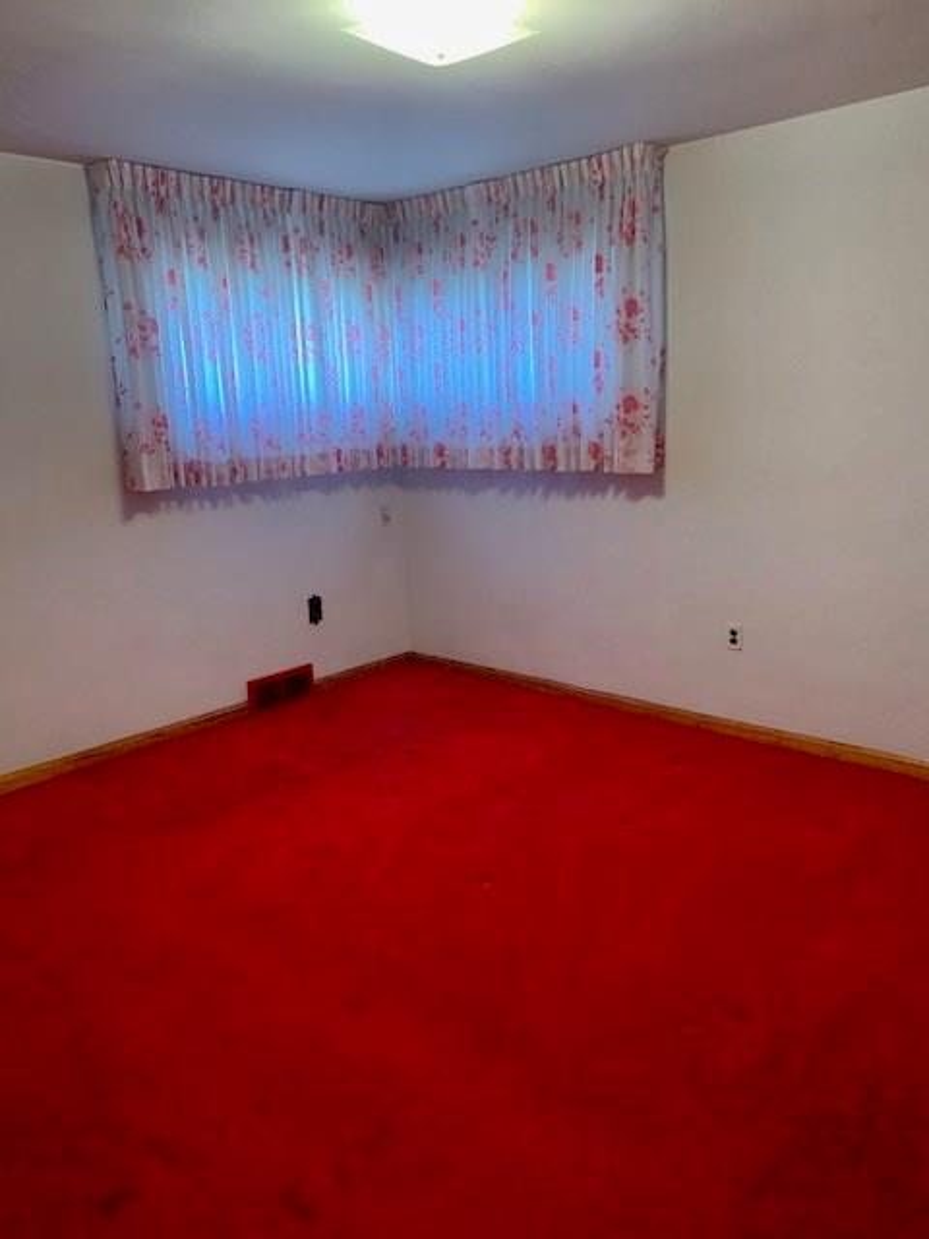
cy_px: 620
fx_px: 930
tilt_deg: -11.0
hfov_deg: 53.1
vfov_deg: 67.3
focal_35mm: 26
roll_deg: +2.3
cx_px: 464
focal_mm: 4.25
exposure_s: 1/60
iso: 320
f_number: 1.8
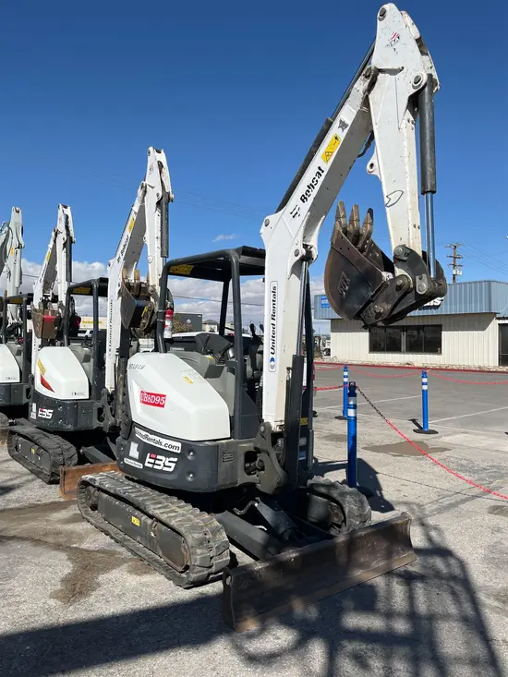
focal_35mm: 26
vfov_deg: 67.3
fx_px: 509
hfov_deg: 53.1
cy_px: 338
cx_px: 254
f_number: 1.6
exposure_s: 1/6173
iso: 50
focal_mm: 5.1
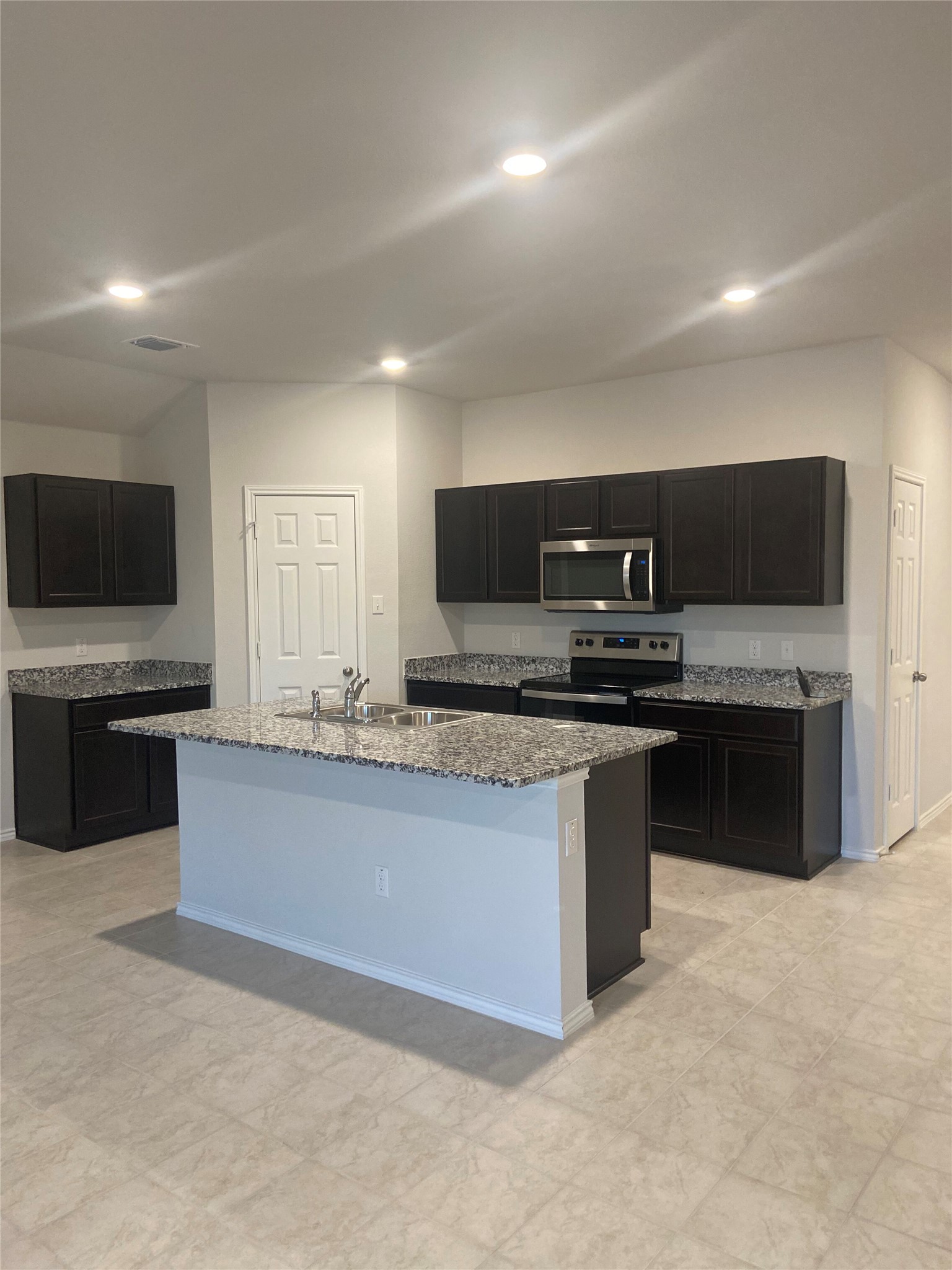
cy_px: 635
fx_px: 953
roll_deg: +0.0
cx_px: 476
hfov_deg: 53.1
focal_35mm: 26
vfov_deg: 67.3
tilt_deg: -2.7
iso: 160
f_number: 1.8
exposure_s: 1/60
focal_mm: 4.25
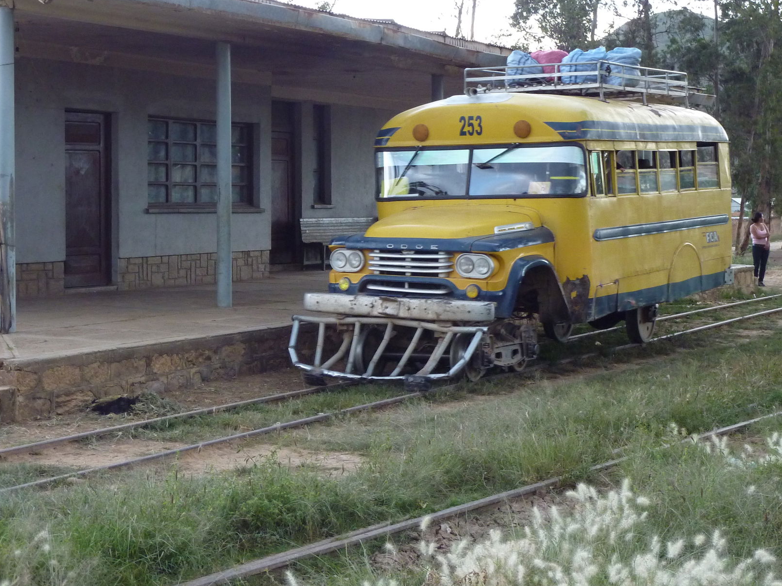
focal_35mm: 70
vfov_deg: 21.0
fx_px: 1582
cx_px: 411
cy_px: 244
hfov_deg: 27.8
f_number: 3.9
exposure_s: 1/40
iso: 320
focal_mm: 9.7
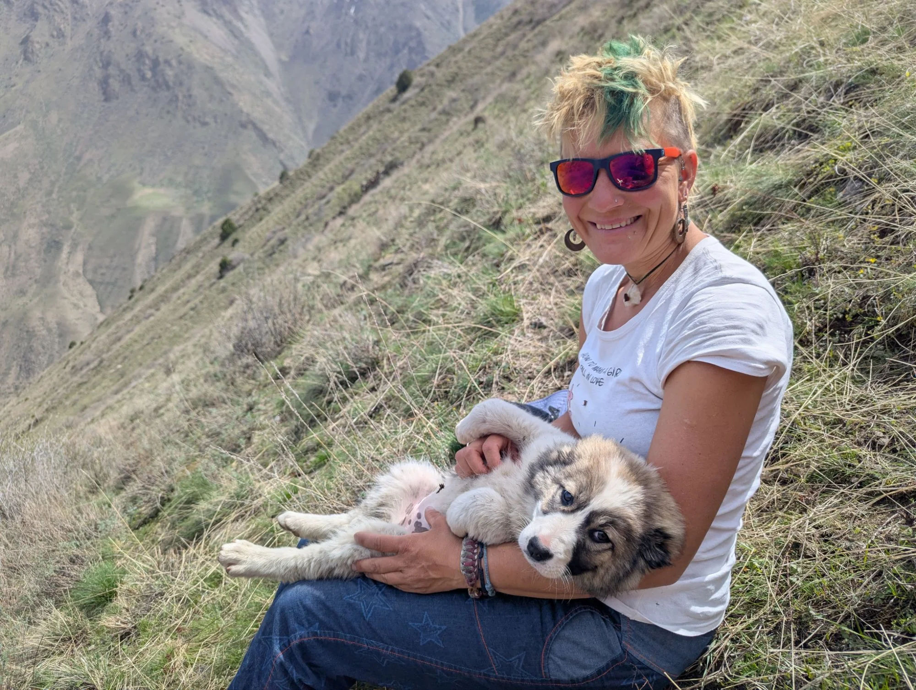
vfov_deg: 56.9
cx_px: 458
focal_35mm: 24
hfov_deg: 71.5
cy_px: 345
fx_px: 636
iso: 43
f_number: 1.85
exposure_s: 1/2500
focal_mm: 6.81
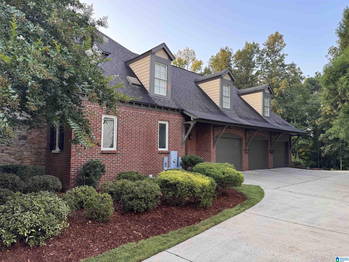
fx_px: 242
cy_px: 131
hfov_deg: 71.6
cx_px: 174
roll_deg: -0.7
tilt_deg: +4.0
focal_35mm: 24
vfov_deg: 56.8
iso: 80
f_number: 1.78
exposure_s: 1/121
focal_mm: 6.76
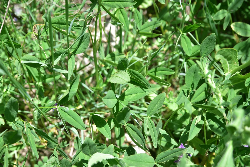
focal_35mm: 70
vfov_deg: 19.5
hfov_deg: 28.8
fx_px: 486
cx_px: 125
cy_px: 84
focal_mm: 70
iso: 100
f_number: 6.3
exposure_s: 1/125
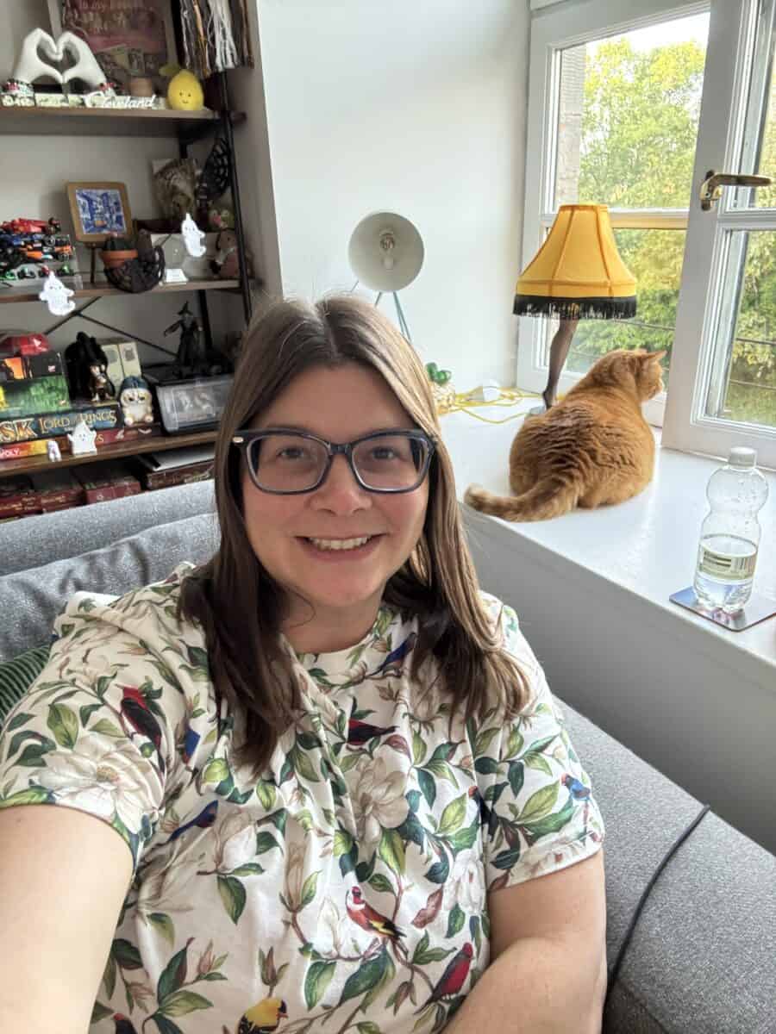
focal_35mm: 23
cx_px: 388
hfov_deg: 58.9
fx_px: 687
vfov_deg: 73.9
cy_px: 517
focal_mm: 2.69
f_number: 1.9
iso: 250
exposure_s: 1/33
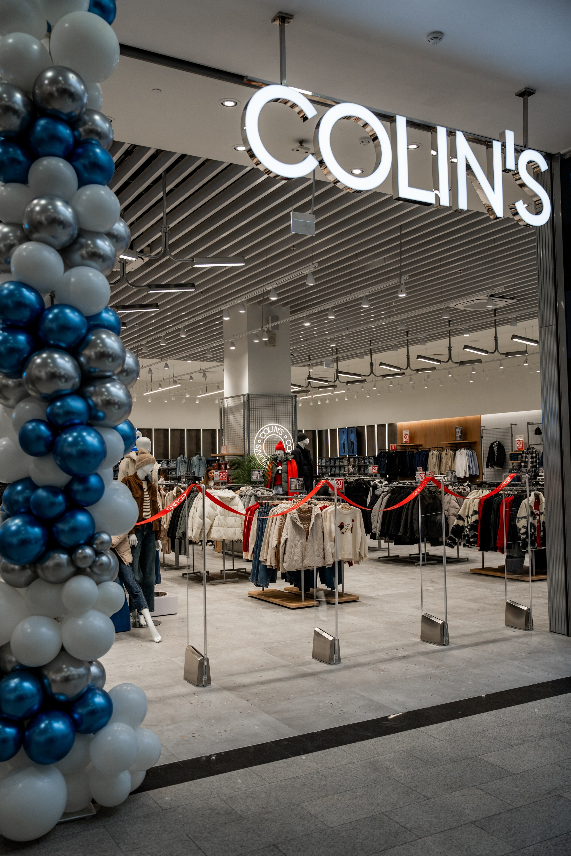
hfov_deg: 41.1
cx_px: 286
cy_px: 428
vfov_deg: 58.7
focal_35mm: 32
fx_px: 761
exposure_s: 1/320
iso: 500
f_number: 3.5
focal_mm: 32
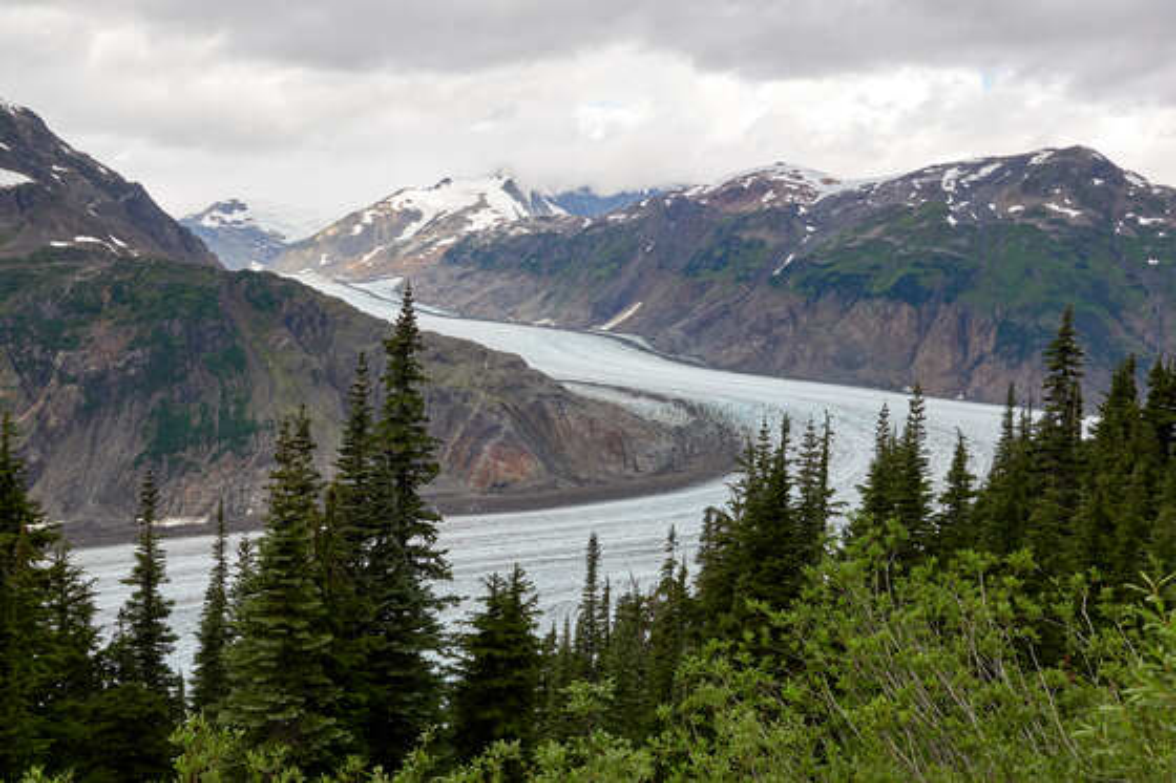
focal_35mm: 34
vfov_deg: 38.9
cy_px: 392
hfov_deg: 55.8
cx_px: 588
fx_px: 1110
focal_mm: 12.33
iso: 100
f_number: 4
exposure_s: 1/250
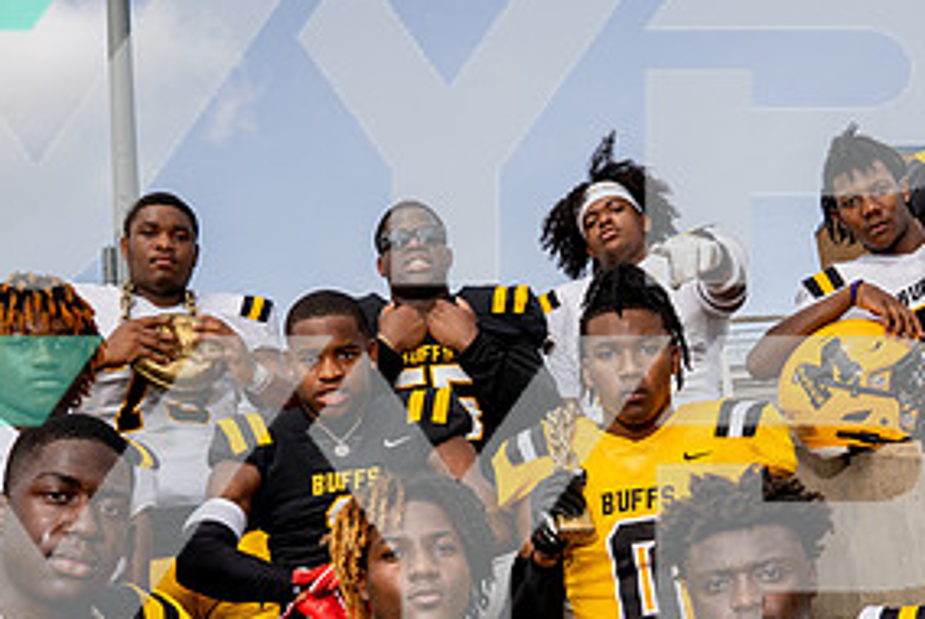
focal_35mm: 49
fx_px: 1260
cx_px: 593
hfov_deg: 40.0
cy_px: 510
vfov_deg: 27.0
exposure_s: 1/250
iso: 100
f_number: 9
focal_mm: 24
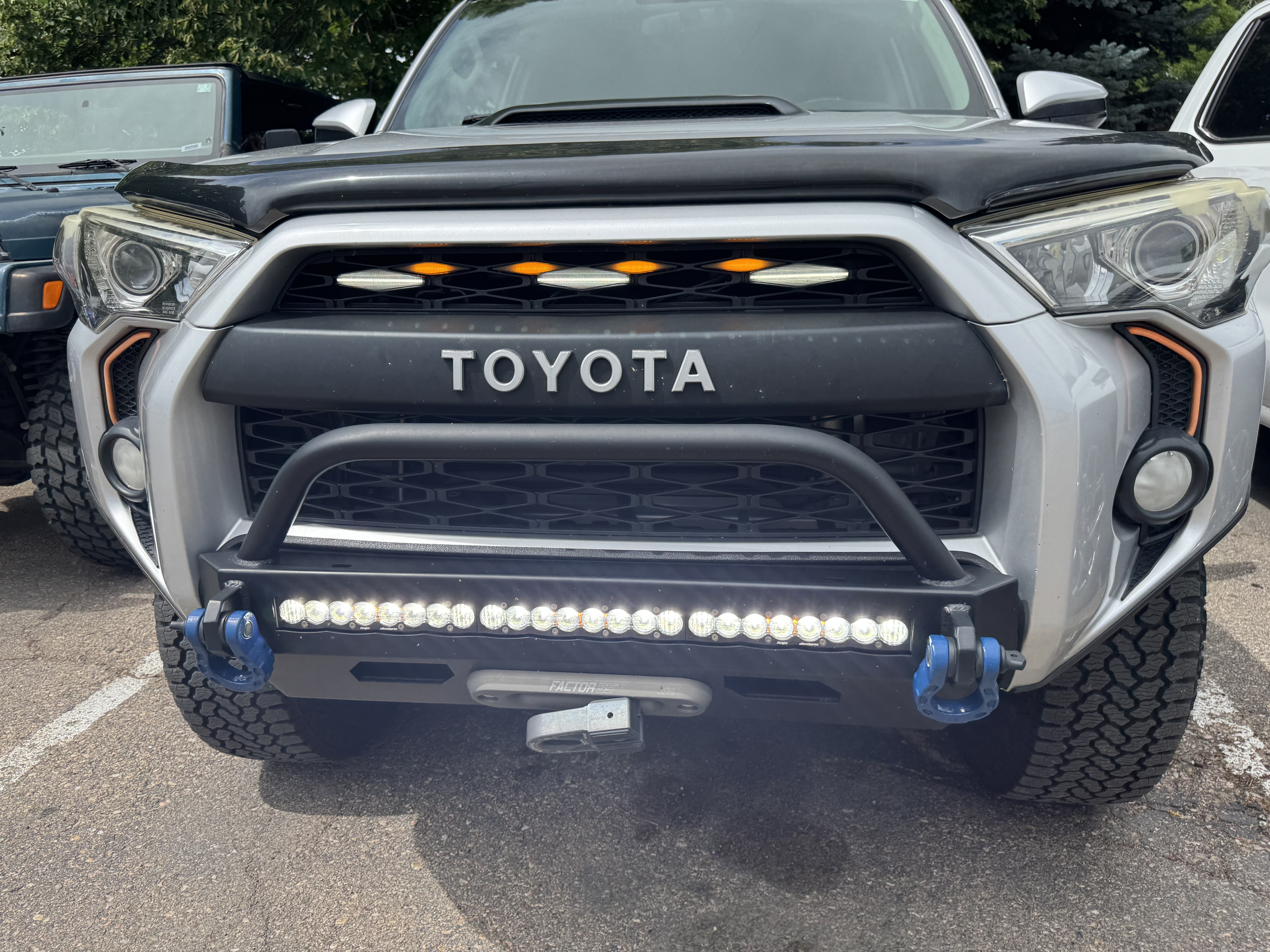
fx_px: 881
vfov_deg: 56.8
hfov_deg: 71.6
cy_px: 476
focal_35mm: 24
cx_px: 635
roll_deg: +2.1
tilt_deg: -15.3
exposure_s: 1/2041
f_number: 1.78
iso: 80
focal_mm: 6.76
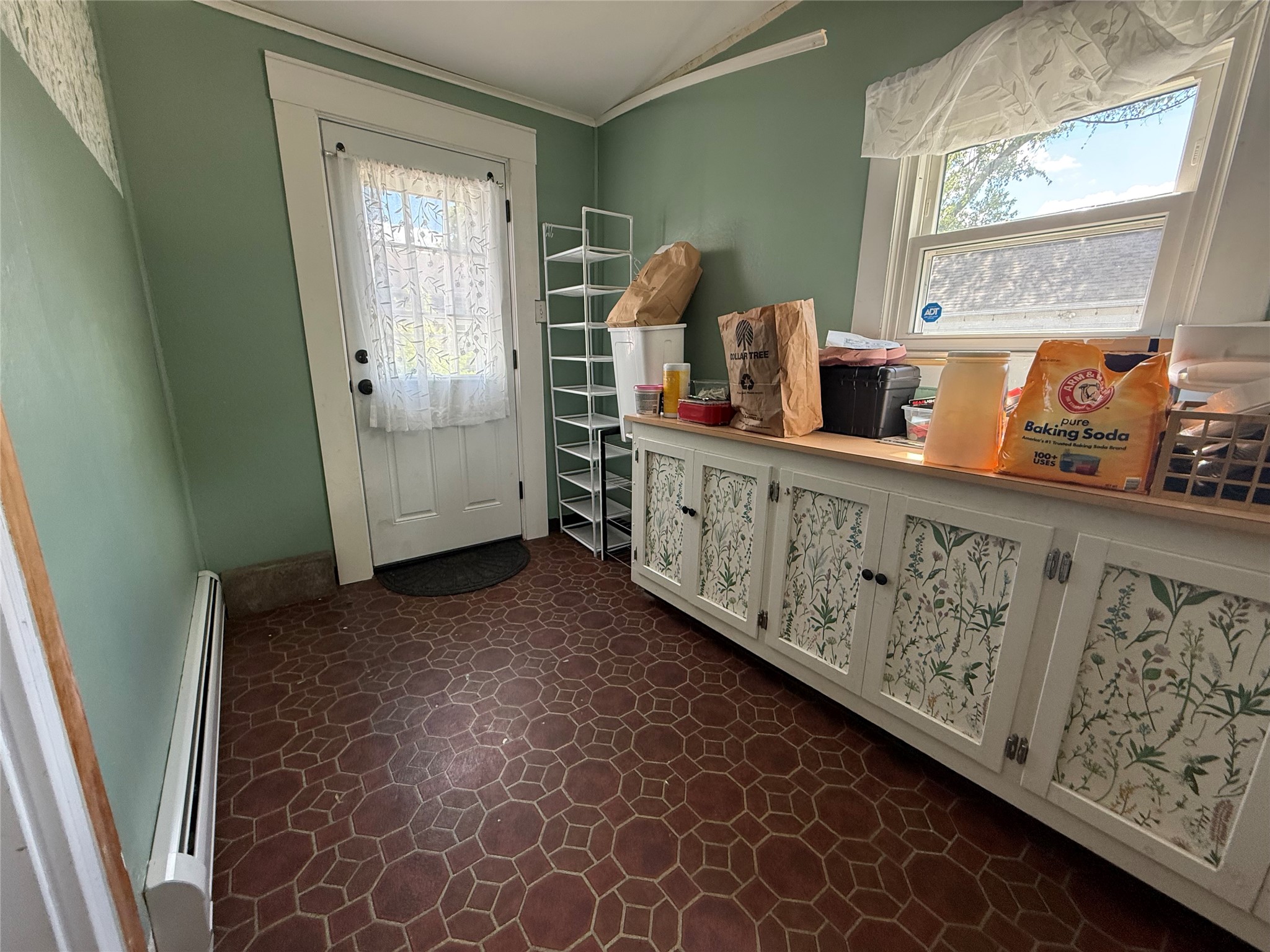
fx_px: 514
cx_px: 635
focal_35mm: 14
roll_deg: -0.6
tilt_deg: -12.8
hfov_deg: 102.1
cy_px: 476
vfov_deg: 85.7
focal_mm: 2.22
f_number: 2.2
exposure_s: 1/99
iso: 200
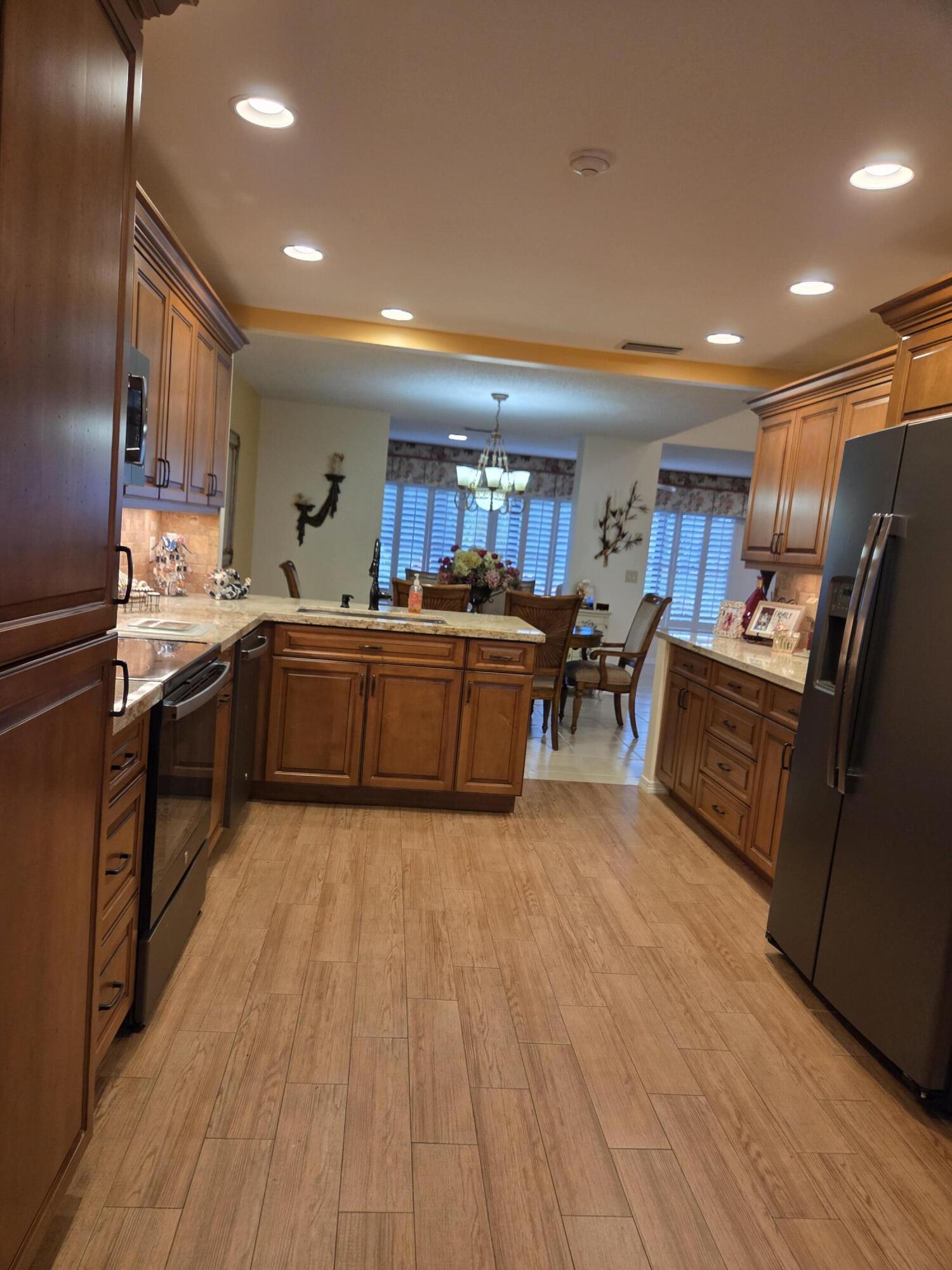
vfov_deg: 73.9
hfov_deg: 58.9
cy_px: 635
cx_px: 476
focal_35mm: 23
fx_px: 843
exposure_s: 1/120
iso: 400
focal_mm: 5.4
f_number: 1.8
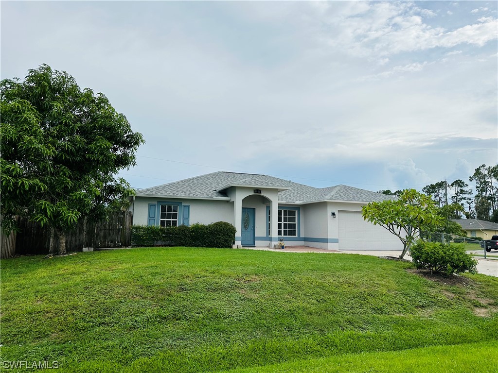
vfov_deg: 56.8
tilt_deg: +6.3
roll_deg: -0.6
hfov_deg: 71.6
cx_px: 249
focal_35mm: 24
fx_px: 345
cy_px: 186
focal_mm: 6.86
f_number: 1.78
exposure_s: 1/5000
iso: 80
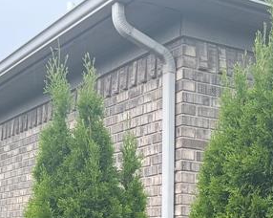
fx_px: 678
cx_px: 242
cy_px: 350
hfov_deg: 22.3
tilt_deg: -9.5
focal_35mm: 84
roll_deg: -1.8
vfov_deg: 16.3
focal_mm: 6.76
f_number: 1.78
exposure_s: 1/121
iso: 64
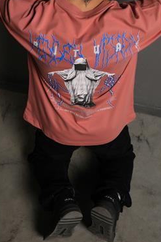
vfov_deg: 37.5
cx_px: 87
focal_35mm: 52
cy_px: 67
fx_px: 349
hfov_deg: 26.0
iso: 160
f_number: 5
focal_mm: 22.3
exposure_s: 1/160
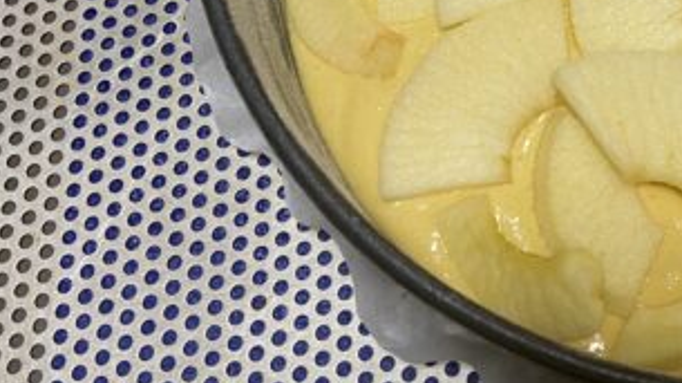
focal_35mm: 62
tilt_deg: -69.3
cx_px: 694
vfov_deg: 18.8
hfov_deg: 31.2
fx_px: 1120
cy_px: -11
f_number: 1.8
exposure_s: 1/50
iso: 80
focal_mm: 4.25
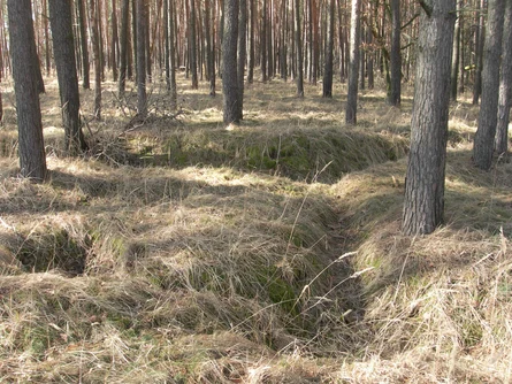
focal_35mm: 38
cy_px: 192
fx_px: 562
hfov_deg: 49.0
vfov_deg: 37.7
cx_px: 256
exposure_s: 1/45
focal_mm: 7.8
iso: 50
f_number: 4.8
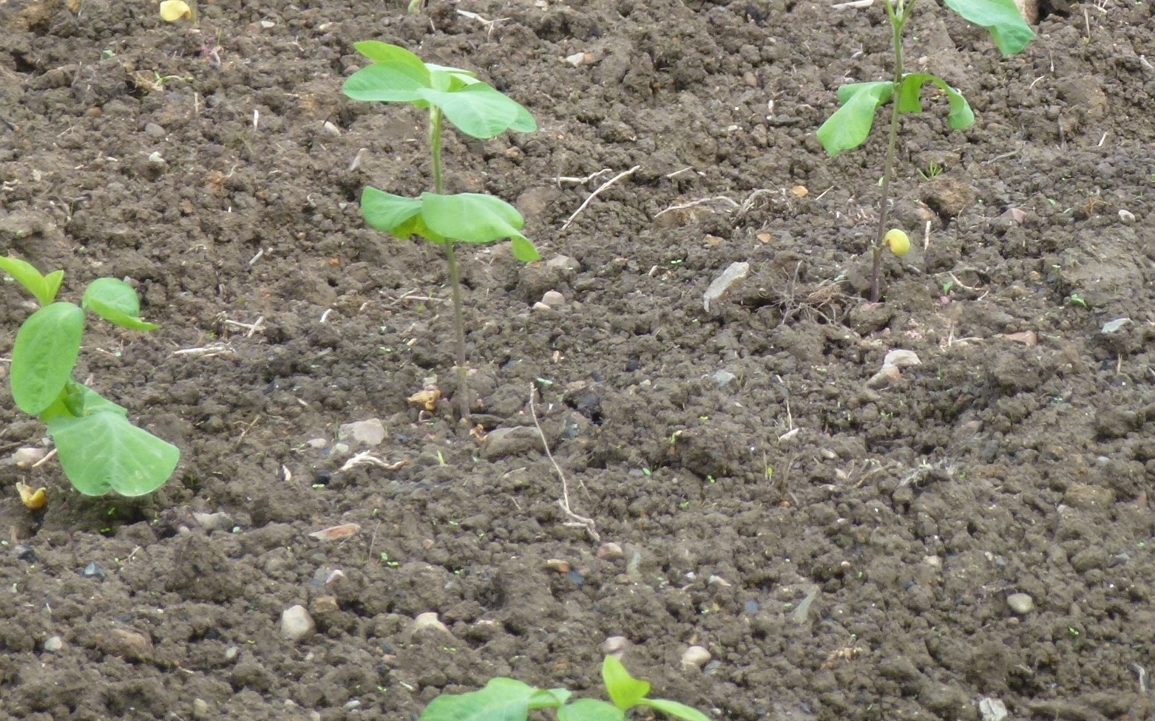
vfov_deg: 2.8
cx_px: 822
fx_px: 14542
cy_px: 57
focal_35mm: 462
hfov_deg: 4.5
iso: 125
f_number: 5.6
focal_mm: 47.7
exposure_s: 1/100
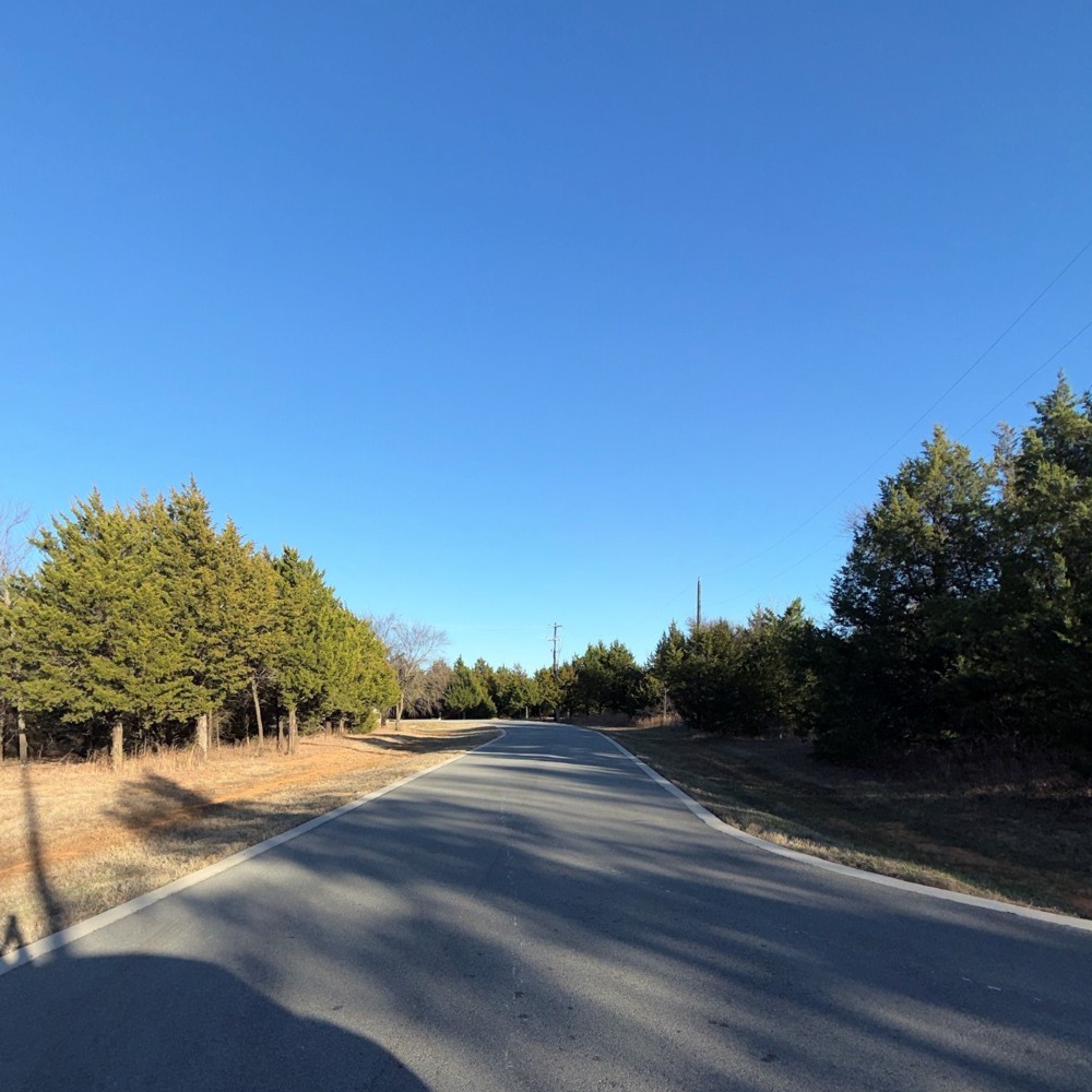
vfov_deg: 75.4
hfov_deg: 77.7
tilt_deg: -1.3
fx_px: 678
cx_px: 541
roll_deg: +0.6
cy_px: 721
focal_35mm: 19
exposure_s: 1/853
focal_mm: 2.22
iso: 16
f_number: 2.2
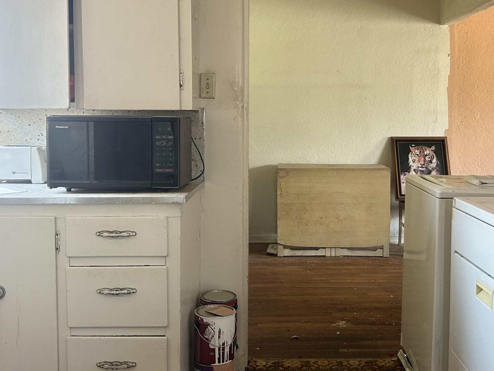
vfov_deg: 34.3
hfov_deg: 44.7
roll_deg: -0.3
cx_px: 283
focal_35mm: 42
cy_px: 159
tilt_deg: -4.2
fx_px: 599
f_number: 1.5
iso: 125
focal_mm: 5.7
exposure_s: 1/88
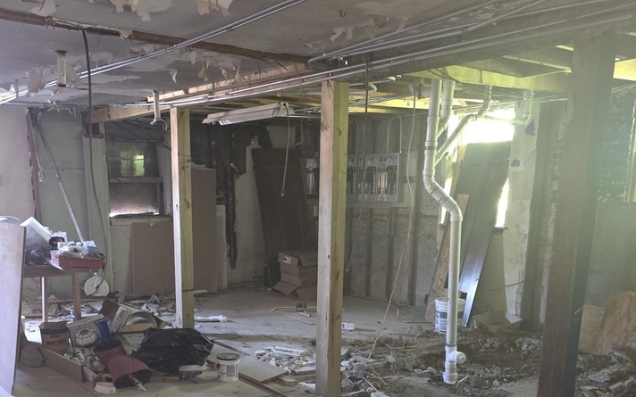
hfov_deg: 52.7
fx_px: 641
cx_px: 287
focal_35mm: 37
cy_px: 337
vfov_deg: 33.1
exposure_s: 1/8
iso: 1600
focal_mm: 6.3
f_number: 1.7
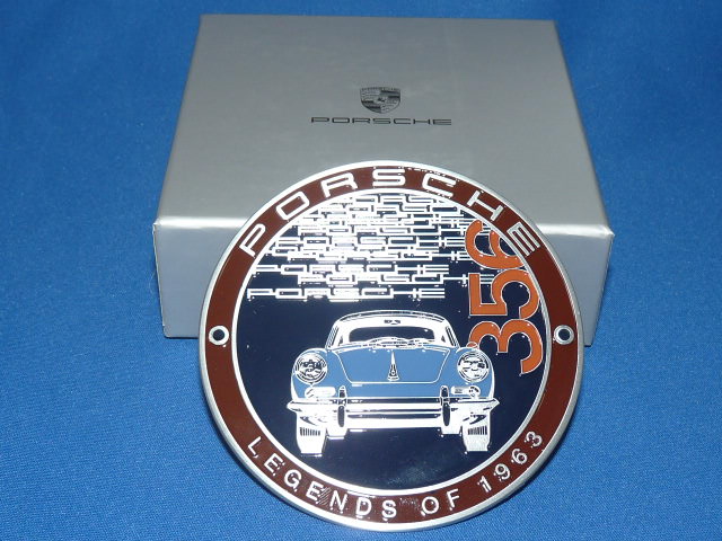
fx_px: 1231
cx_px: 361
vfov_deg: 24.8
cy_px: 270
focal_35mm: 59
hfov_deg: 32.7
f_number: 3
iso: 100
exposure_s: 1/30
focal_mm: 6
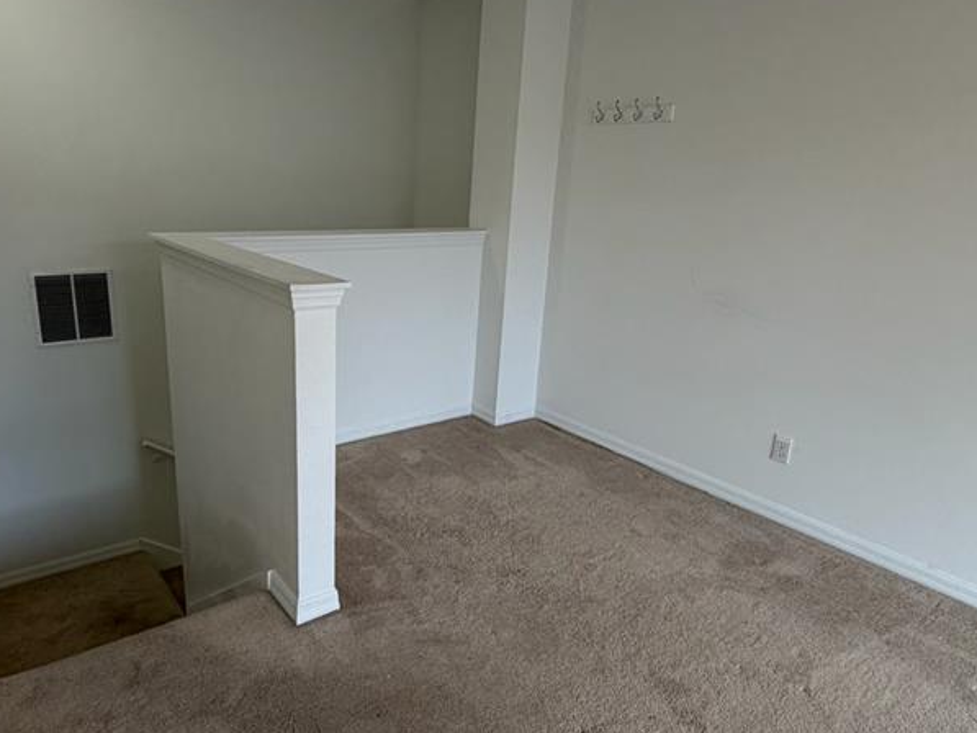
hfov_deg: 71.3
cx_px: 427
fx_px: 678
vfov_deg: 56.8
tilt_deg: -17.1
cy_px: 371
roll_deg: -2.0
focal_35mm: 24
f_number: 2.2
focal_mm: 2.22
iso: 200
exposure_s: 1/120
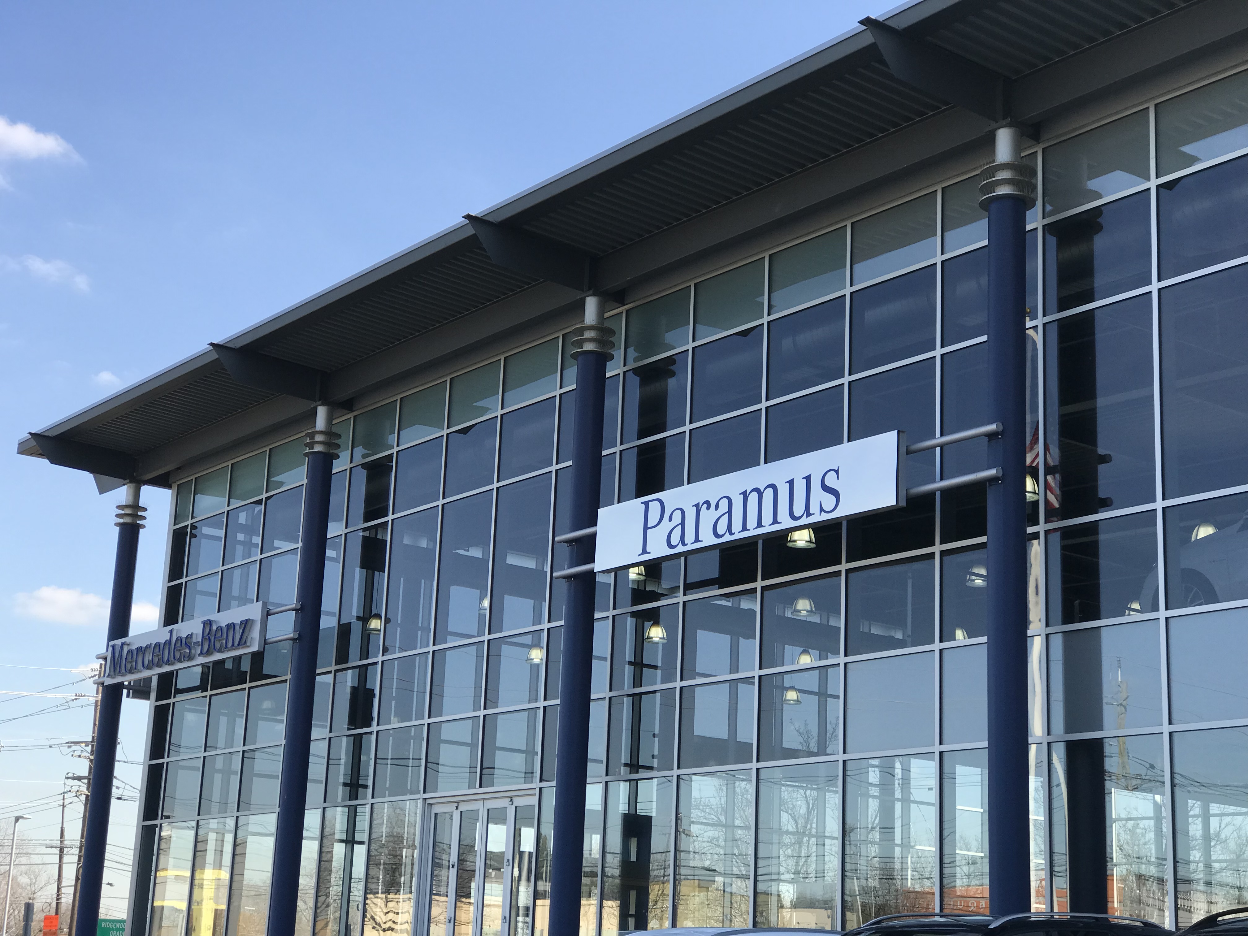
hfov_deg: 33.8
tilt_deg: +14.0
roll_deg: -2.1
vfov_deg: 25.7
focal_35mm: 57
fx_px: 2055
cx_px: 624
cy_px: 468
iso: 20
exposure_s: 1/399
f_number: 2.8
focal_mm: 6.6
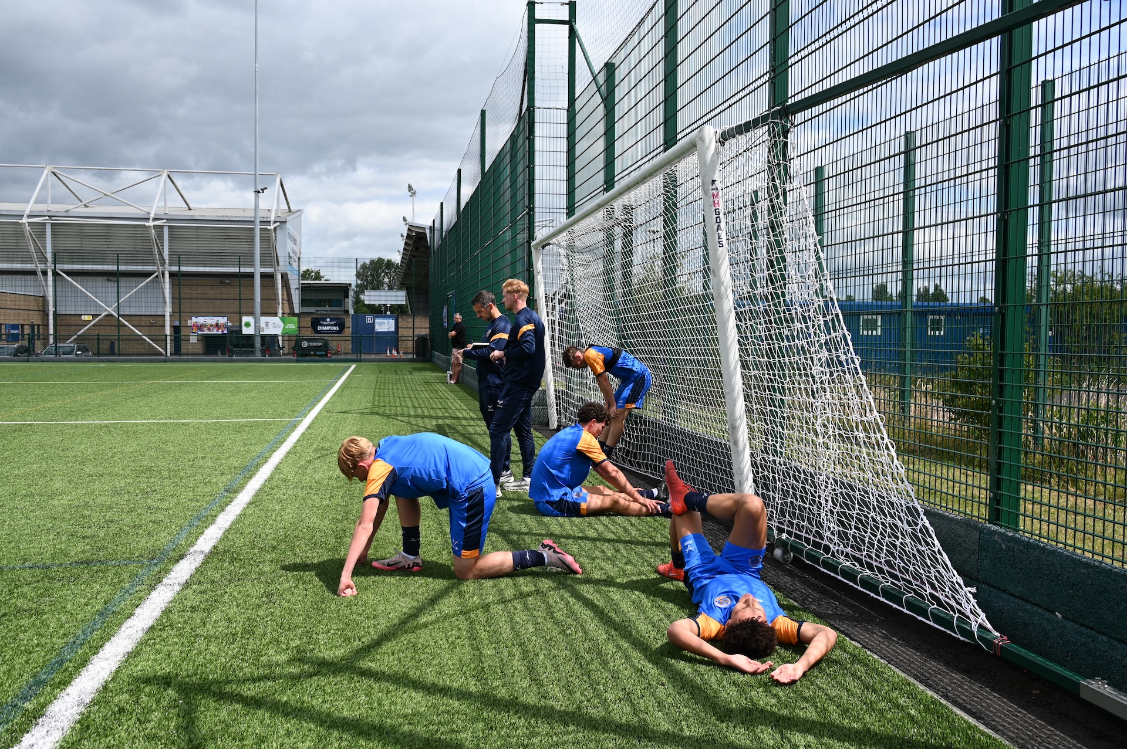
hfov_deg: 59.5
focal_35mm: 32
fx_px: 985
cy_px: 374
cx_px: 564
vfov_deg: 41.6
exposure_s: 1/400
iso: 100
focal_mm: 31.5
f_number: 7.1
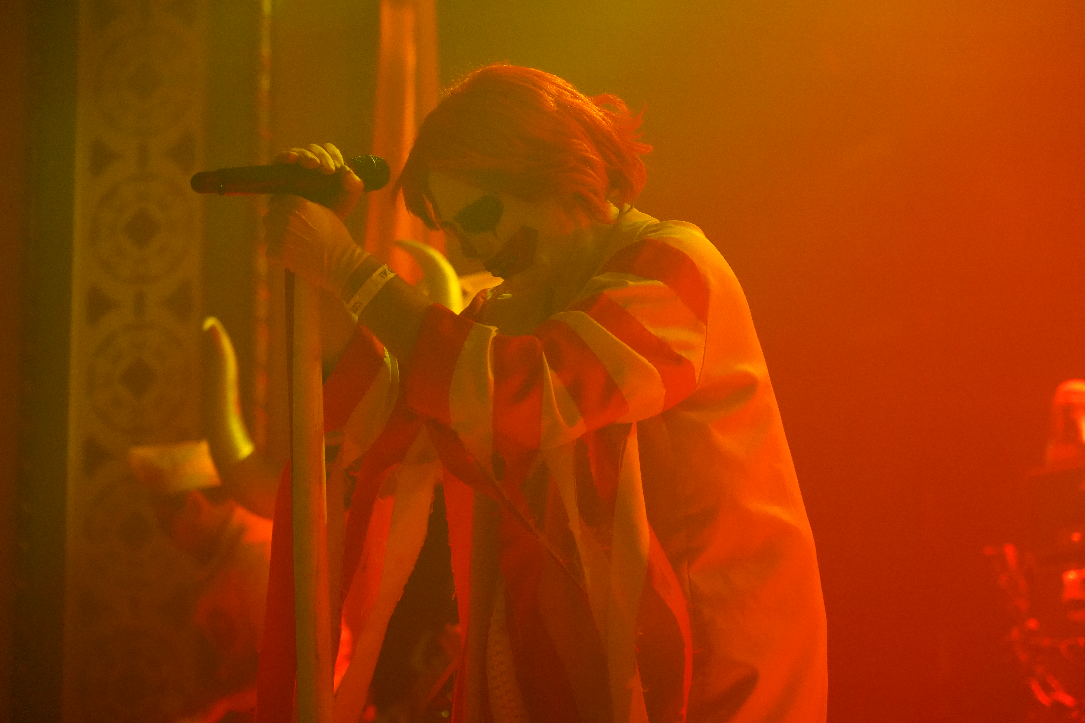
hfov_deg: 19.5
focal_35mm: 105
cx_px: 542
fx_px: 3164
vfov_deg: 13.0
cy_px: 362
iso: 12800
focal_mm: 105
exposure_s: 1/160
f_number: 4
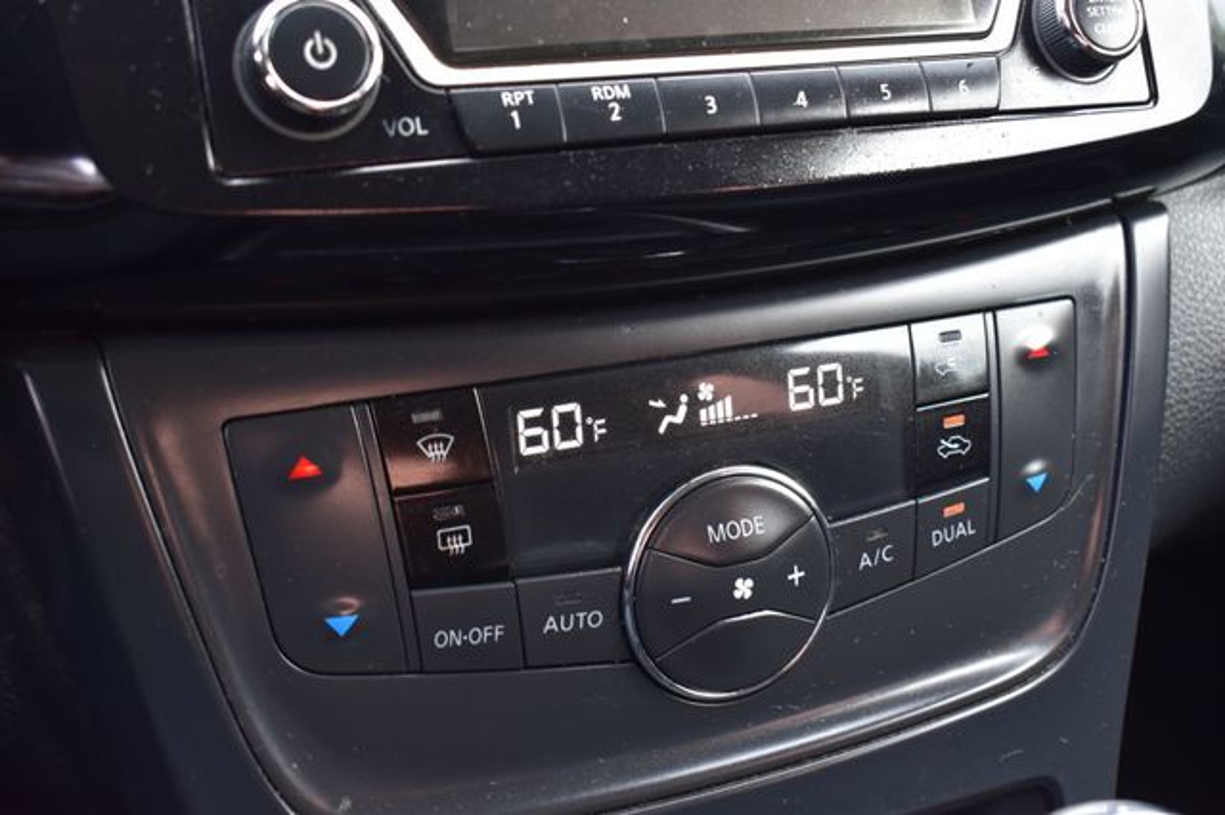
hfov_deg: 41.1
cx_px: 612
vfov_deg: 28.0
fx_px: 1632
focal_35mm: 48
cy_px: 408
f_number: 6.3
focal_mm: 32
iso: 400
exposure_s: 1/20
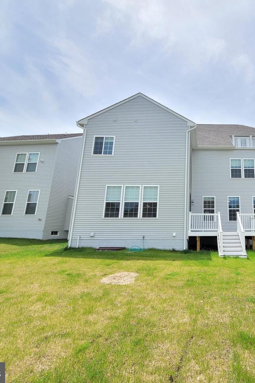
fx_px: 202
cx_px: 208
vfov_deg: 86.8
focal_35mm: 19
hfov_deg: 58.9
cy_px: 182
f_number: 2.2
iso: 40
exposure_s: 1/989
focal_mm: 1.74
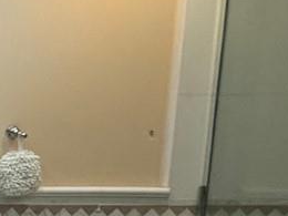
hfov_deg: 12.6
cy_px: 119
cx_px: -514
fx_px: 716
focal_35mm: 86
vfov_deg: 17.2
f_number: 2.2
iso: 250
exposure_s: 1/120
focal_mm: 2.22
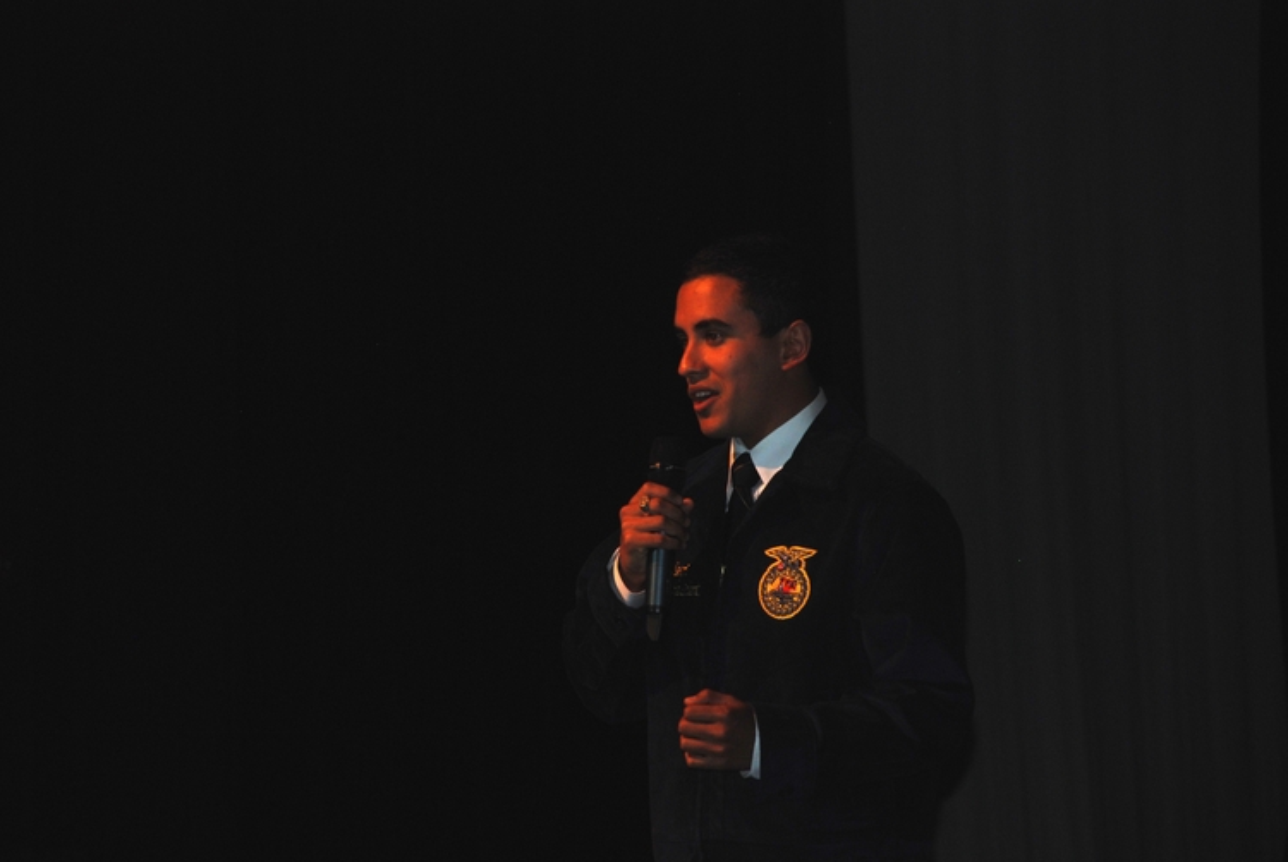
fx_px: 7253
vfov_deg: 6.8
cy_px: 431
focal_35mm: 202
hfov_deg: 10.1
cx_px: 644
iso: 220
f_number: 5.6
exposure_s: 1/60
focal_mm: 135
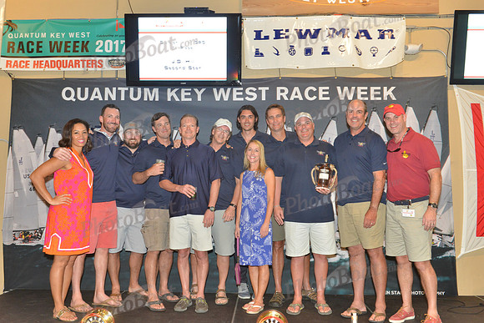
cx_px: 242
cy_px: 162
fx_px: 457
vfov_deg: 38.9
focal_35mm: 34
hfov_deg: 55.8
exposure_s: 1/15
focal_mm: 34
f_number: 9
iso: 3200
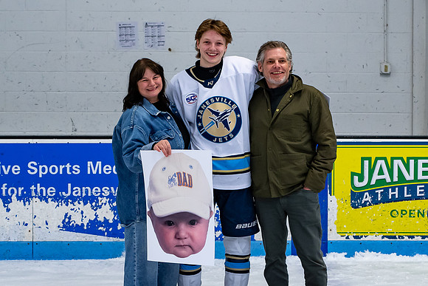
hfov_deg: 18.9
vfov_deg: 12.7
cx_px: 222
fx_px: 1283
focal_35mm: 108
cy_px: 131
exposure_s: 1/250
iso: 500
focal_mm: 45
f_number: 4.5
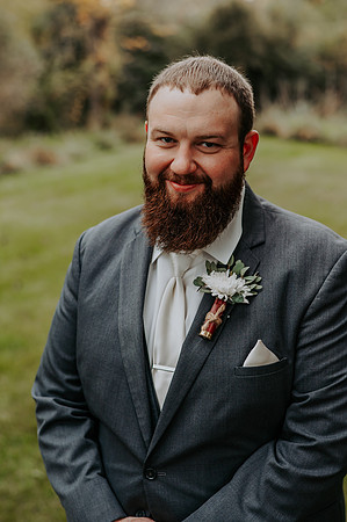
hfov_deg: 23.3
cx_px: 174
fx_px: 840
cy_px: 261
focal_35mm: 58
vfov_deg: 34.5
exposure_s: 1/1000
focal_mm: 58
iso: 500
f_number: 2.8
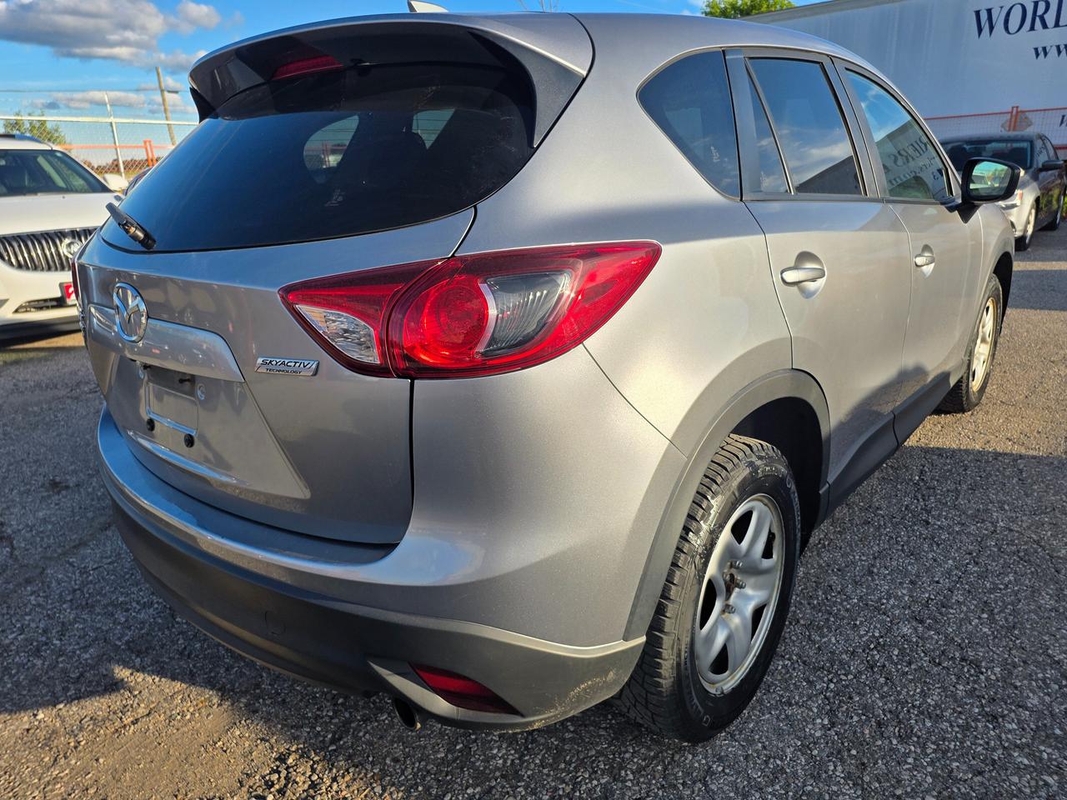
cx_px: 534
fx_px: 709
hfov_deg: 73.9
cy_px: 400
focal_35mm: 23
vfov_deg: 58.9
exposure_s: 1/5296
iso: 80
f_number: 1.7
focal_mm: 6.25
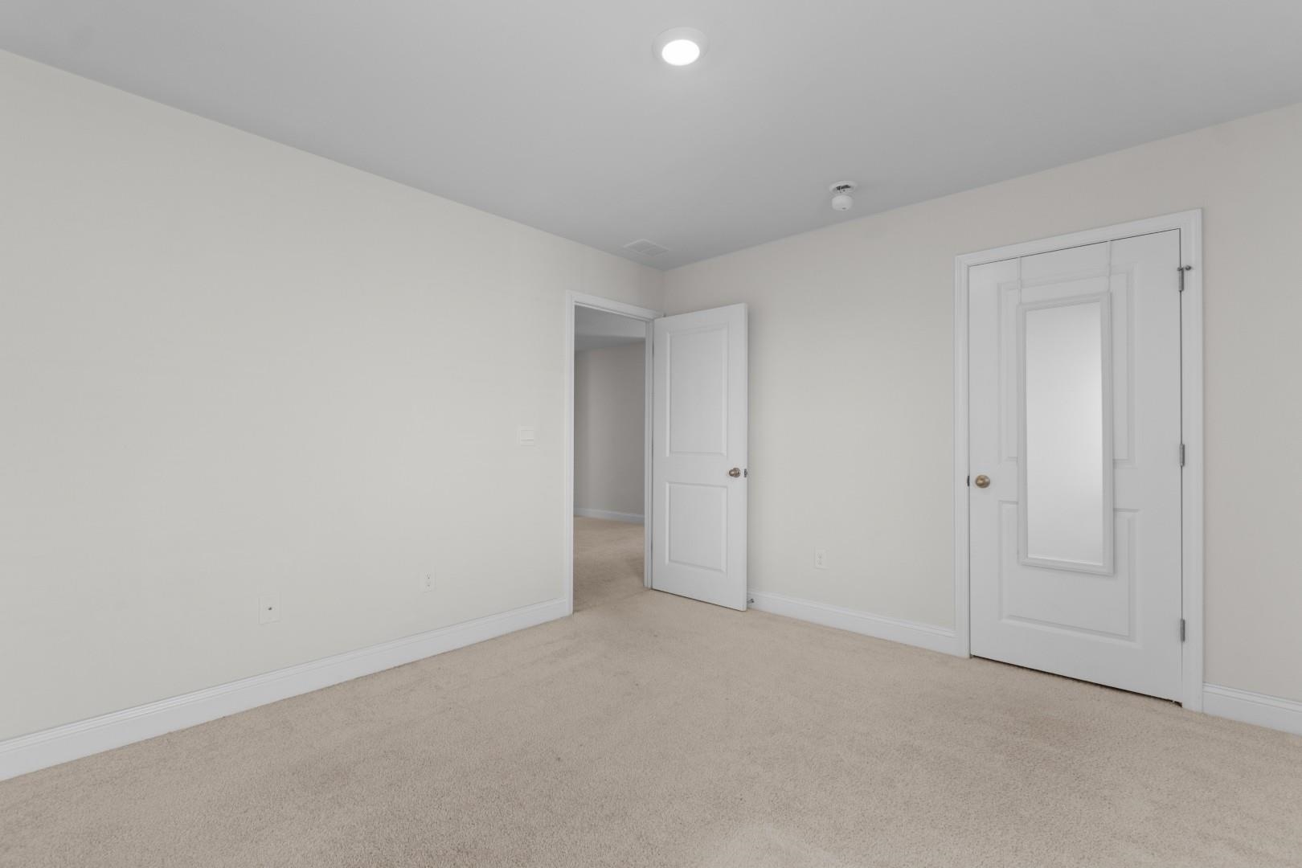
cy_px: 434
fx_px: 542
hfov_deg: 100.4
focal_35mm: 15
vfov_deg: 77.3
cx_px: 651
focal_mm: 10
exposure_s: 1/2
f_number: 4.5
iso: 100
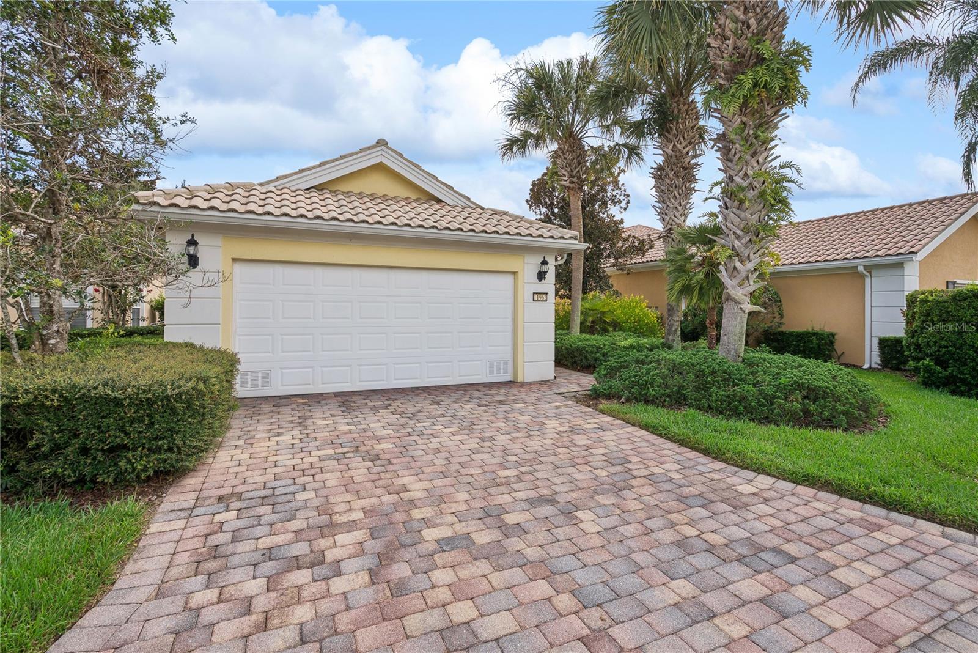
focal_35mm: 16
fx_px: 435
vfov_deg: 73.8
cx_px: 489
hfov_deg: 96.7
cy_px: 326
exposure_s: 1/50
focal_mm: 16
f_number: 10
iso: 50
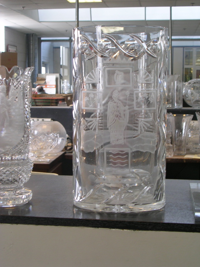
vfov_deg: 32.2
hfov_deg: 24.4
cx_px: 100
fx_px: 462
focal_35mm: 60
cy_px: 134
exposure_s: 1/10.2
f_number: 3.4
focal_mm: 9.1
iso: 50
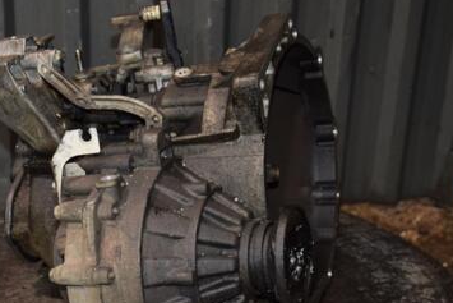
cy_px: 207
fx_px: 957
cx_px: 131
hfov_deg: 26.4
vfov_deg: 17.9
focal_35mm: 76
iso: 800
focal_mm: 30
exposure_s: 1/60
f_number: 5
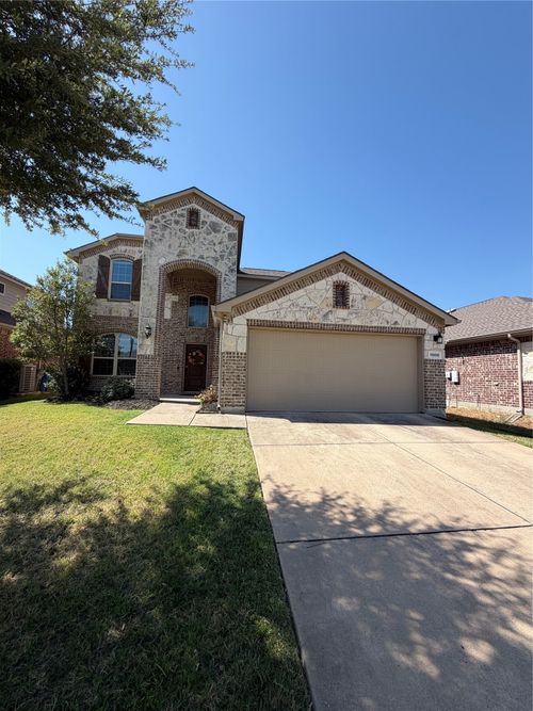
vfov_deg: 102.1
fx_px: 288
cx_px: 266
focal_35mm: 14
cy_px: 356
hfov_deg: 85.7
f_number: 2.2
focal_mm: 2.22
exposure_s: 1/770
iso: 25
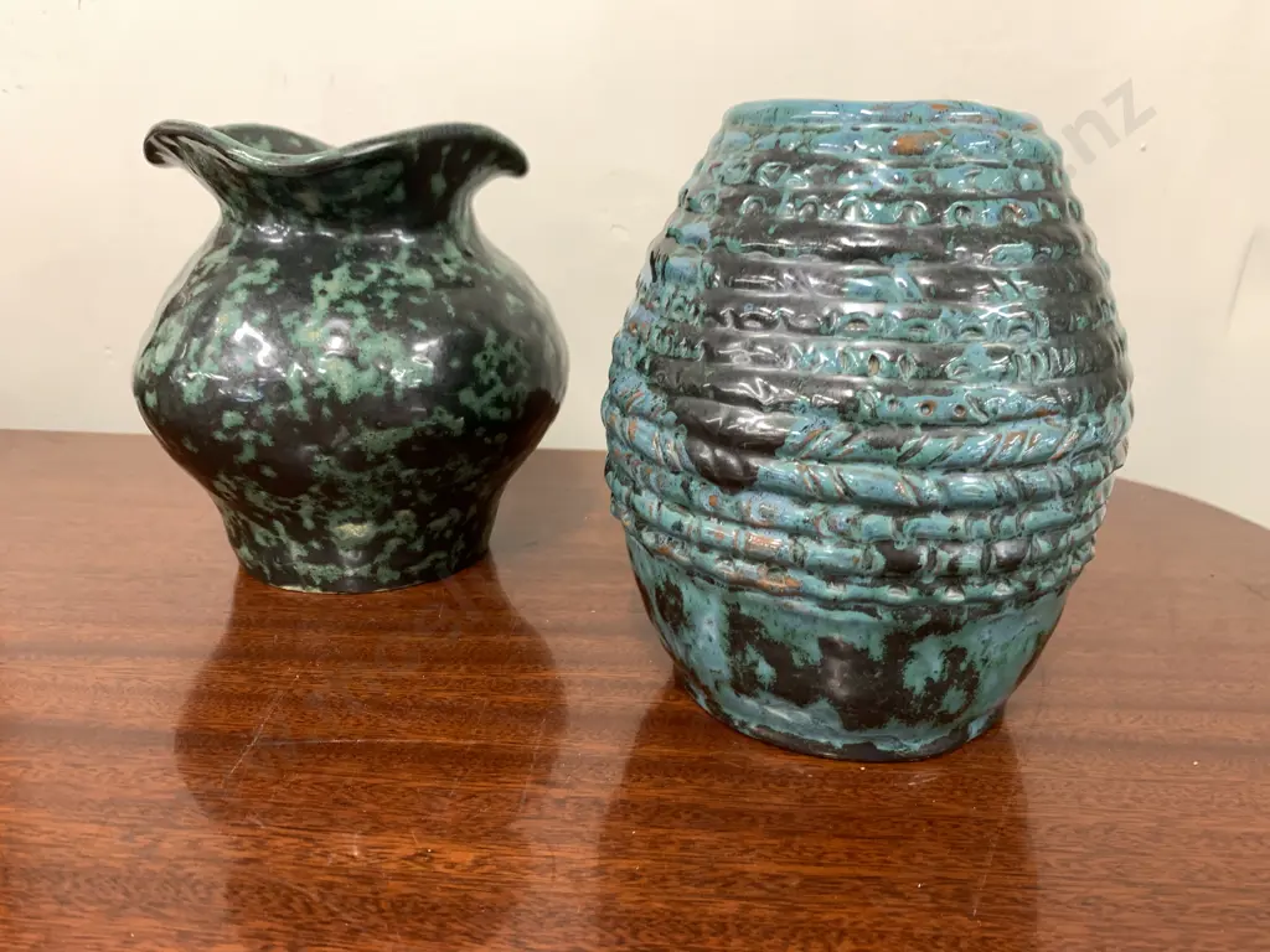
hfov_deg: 67.3
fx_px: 954
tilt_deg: -17.5
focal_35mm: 26
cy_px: 476
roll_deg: -2.9
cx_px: 635
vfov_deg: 53.1
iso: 160
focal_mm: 4.25
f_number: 1.8
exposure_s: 1/50
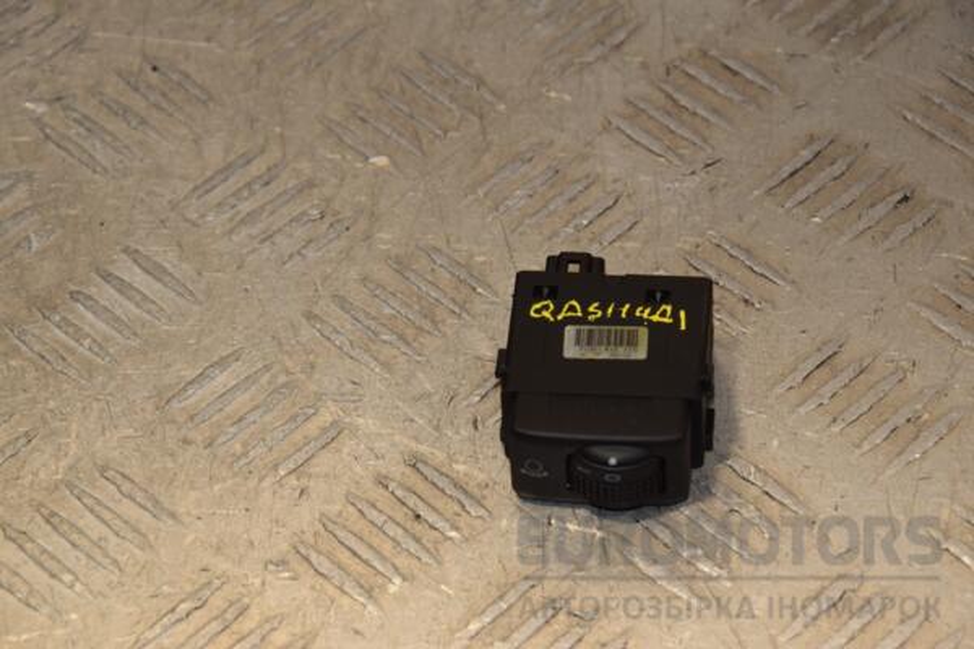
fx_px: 4261
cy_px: 324
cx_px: 487
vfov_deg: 8.7
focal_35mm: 158
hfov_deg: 13.0
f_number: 9
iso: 800
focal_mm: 105
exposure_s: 1/200
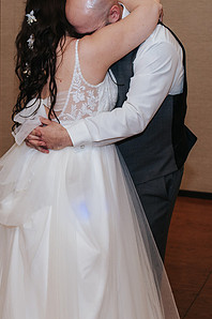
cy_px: 130
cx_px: 12
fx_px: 708
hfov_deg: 16.7
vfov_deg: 25.3
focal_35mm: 80
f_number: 3.2
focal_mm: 35
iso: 800
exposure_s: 1/200
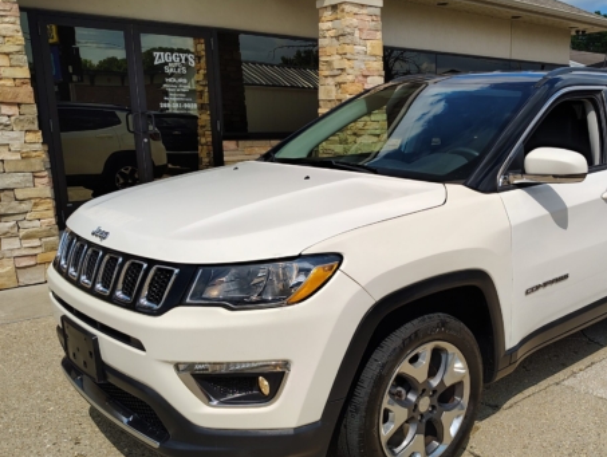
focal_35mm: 36
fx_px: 632
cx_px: 394
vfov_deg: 39.5
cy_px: 280
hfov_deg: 50.6
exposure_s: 1/1314
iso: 100
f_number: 1.8
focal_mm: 5.56
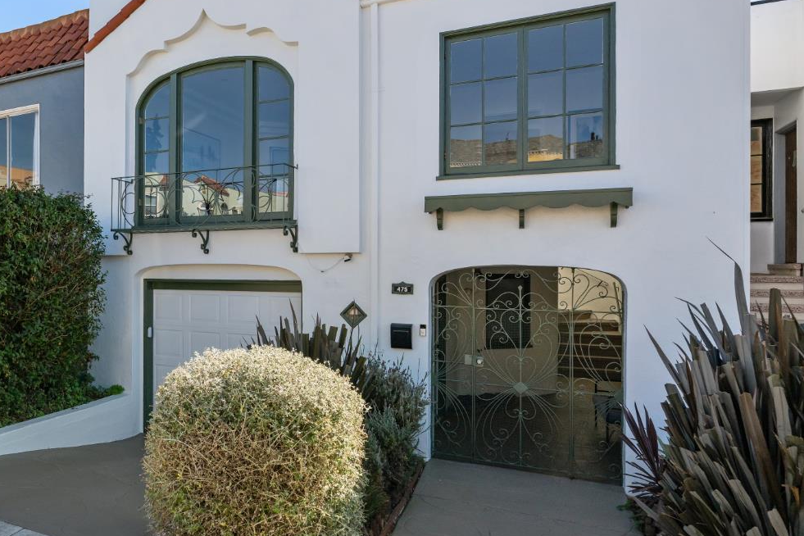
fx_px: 581
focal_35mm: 26
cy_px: 228
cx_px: 200
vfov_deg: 49.4
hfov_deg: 65.1
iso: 400
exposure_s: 1/1250
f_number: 6.3
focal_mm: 17
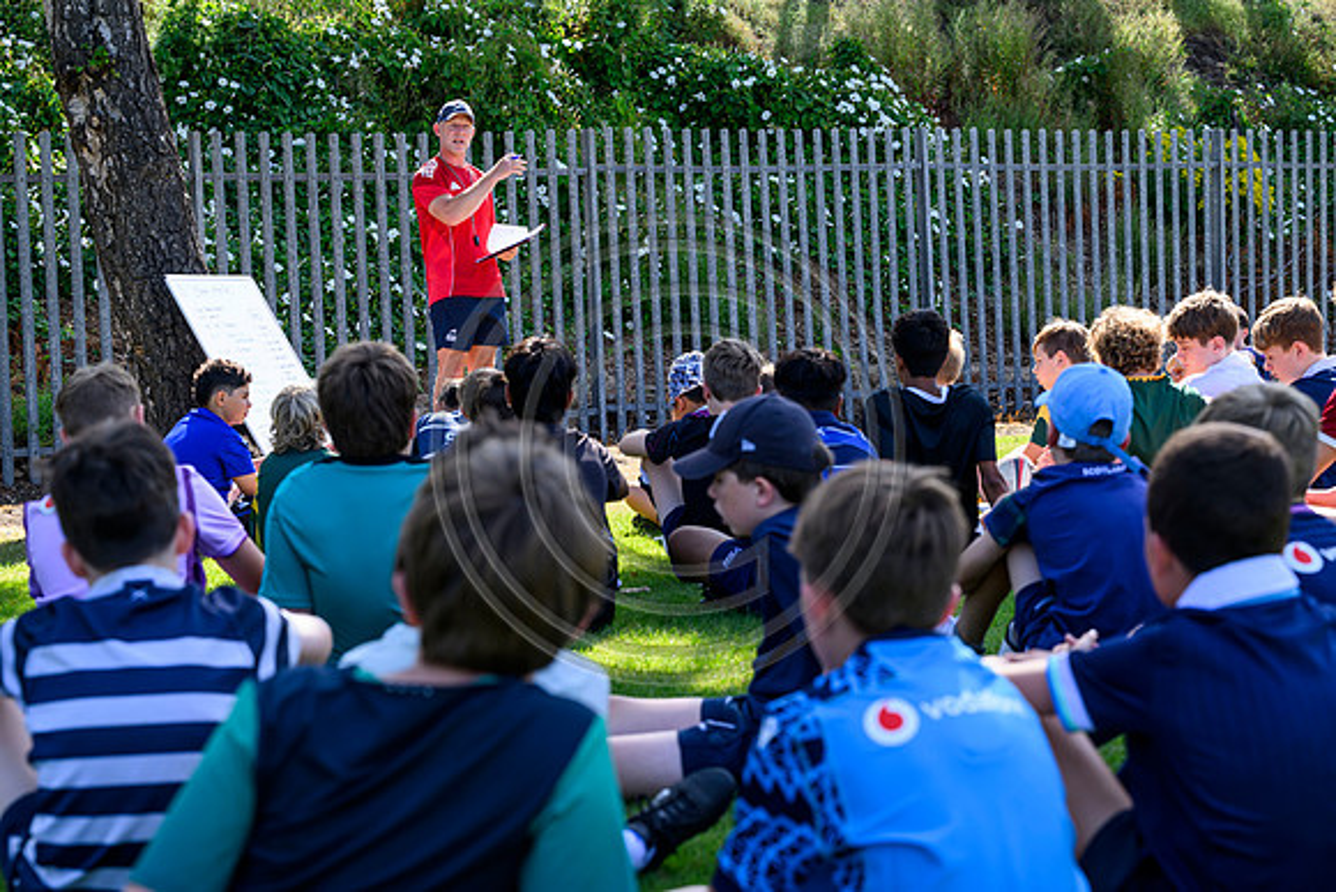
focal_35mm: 70
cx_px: 668
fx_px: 2598
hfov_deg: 28.8
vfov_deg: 19.5
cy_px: 446
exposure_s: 1/640
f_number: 5.6
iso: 500
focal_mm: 70
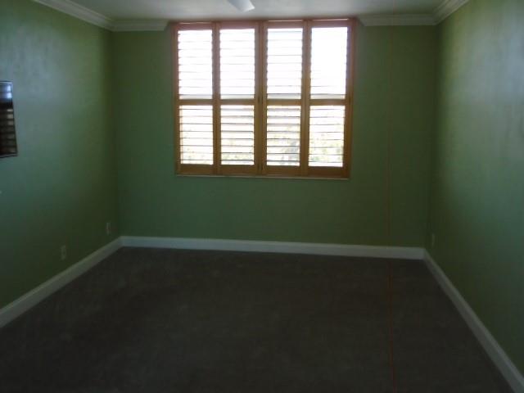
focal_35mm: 31
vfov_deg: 45.4
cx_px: 262
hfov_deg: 58.4
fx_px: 469
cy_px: 196
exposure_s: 1/40
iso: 200
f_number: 3.5
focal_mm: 5.5
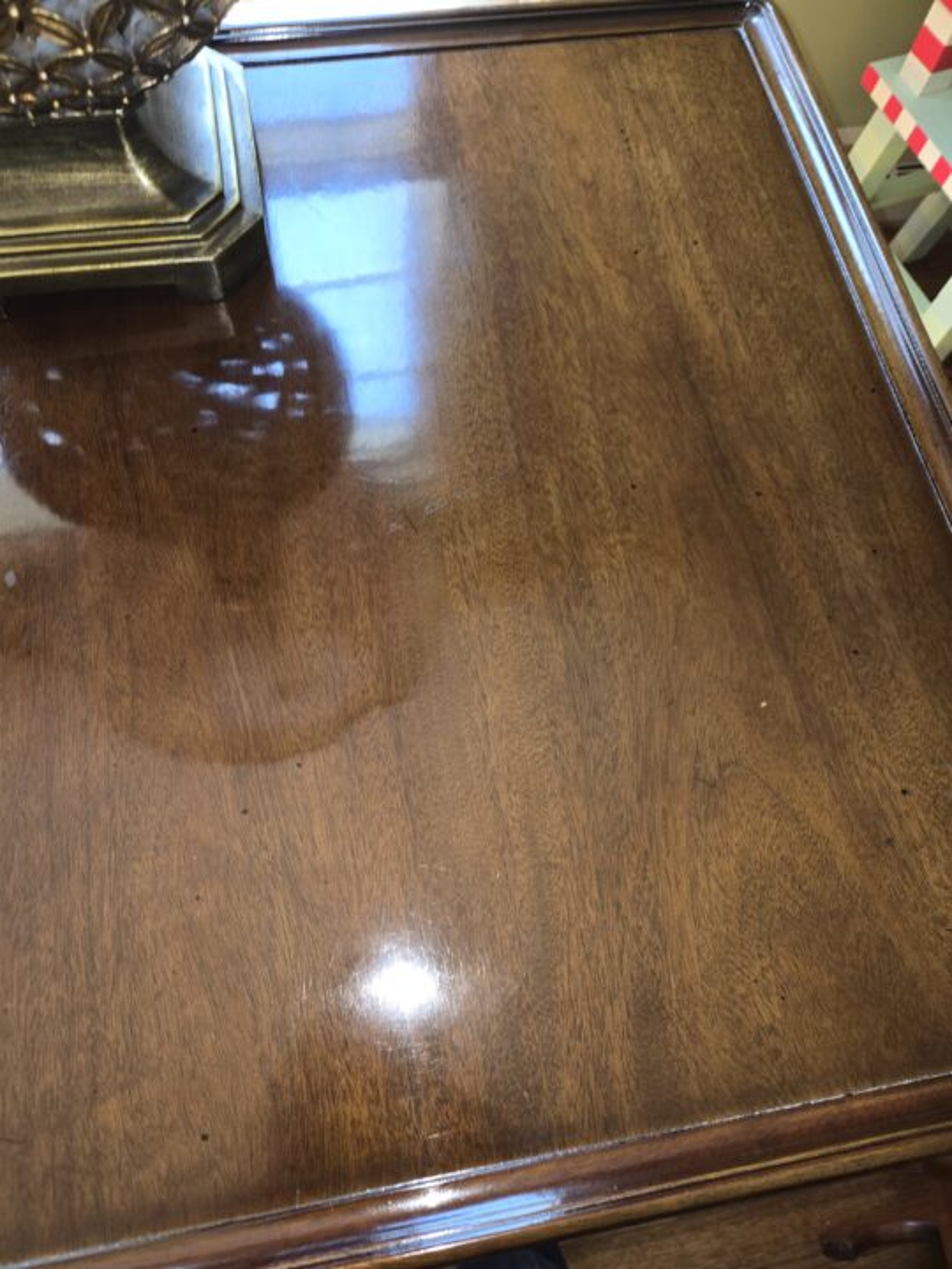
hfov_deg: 58.9
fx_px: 843
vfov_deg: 73.9
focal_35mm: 23
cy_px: 634
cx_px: 476
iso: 64
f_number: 1.8
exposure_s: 1/60
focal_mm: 5.4
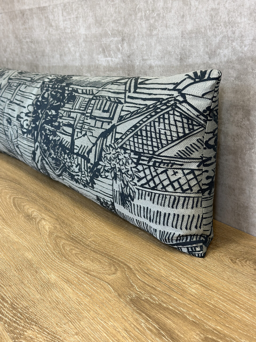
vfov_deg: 39.7
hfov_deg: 30.3
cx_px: 128
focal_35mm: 48
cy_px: 171
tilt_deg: -17.1
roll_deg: +3.7
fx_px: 473
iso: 80
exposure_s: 1/120
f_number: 1.78
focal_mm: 6.86
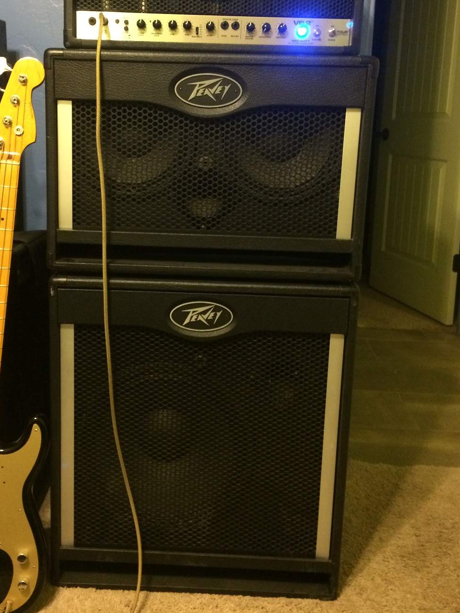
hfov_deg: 39.5
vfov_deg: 50.9
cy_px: 238
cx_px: 184
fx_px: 638
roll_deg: -0.3
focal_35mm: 36
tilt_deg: -13.7
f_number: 2.2
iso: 400
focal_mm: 4.15
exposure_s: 1/15
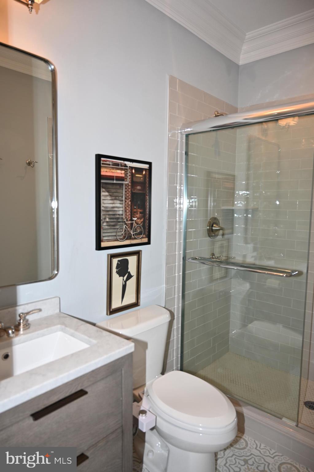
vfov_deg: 73.8
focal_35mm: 24
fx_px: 314
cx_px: 157
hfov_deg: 53.1
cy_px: 236
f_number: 4
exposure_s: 1/60
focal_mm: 24
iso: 125
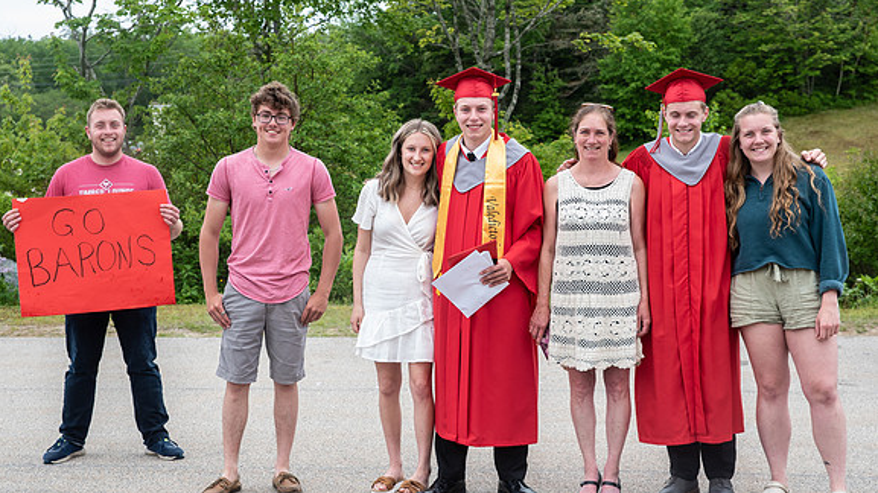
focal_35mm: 76
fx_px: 1769
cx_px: 451
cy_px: 264
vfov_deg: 15.9
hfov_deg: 27.9
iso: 500
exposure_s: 1/320
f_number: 5
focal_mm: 60
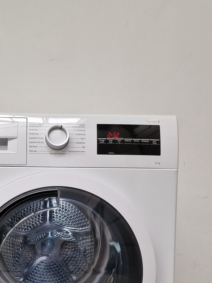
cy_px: 243
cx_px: 43
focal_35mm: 44
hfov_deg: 32.0
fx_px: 359
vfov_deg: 40.4
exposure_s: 1/100
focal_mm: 6.4
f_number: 1.8
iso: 100
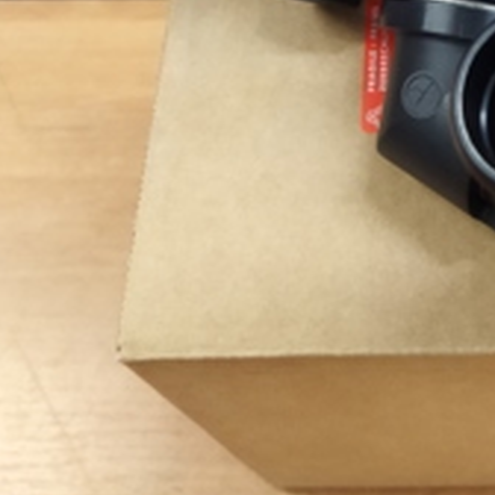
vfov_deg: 22.9
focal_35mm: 68
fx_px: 1100
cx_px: 454
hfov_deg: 24.6
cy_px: -127
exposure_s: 1/25
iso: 356
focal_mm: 4.71
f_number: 1.79
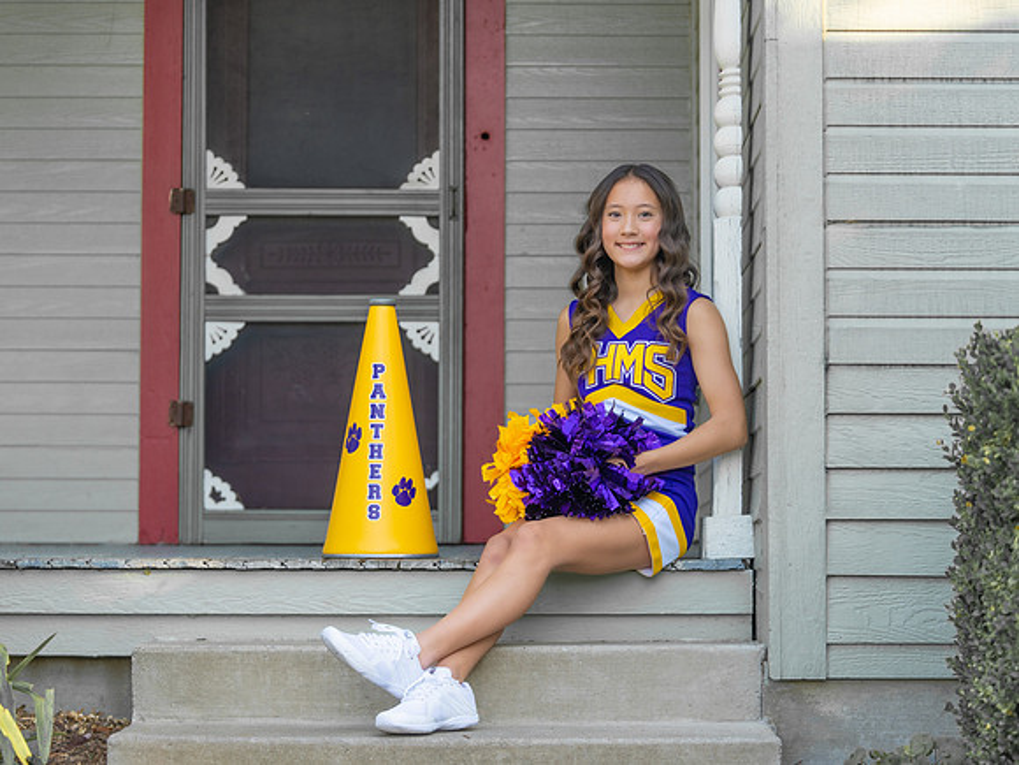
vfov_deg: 17.8
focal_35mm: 83
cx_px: 568
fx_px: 2434
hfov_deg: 23.6
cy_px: 414
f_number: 2.8
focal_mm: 70
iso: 160
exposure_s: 1/320
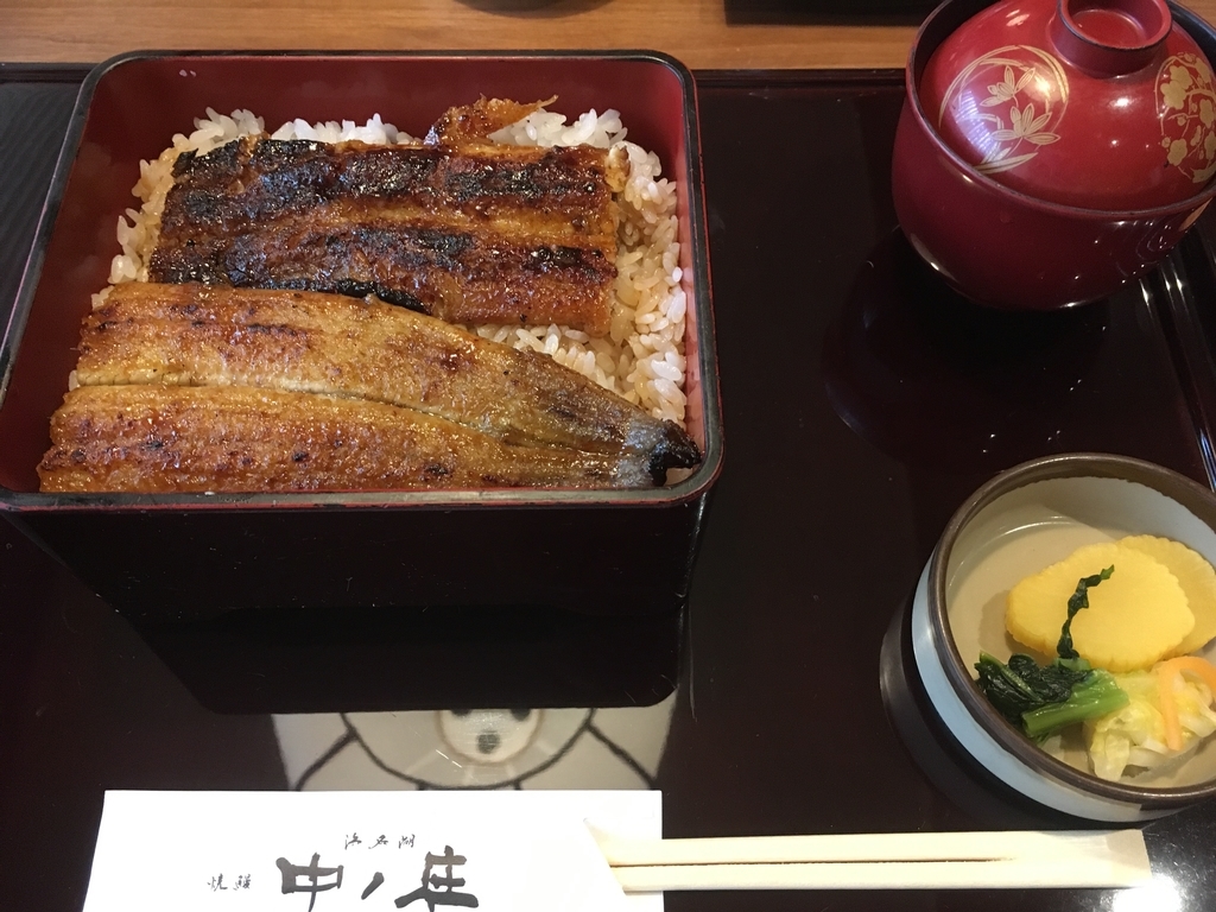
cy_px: 456
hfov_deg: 61.7
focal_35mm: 29
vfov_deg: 48.2
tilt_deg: -62.1
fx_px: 1019
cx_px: 608
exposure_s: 1/20
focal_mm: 4.15
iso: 200
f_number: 2.2
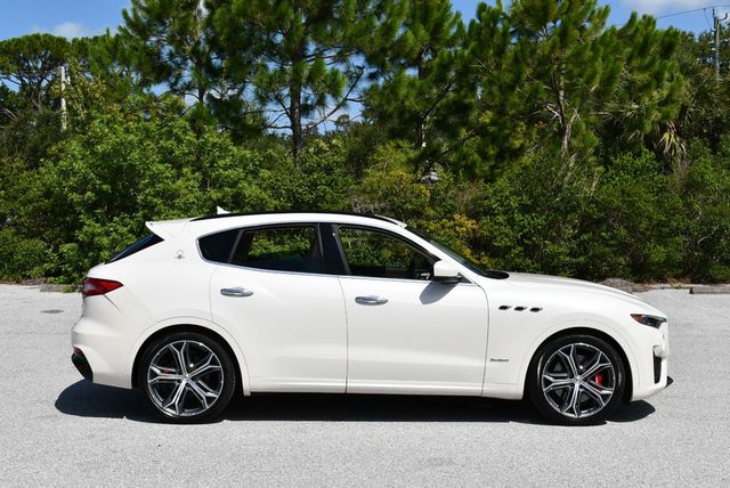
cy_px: 244
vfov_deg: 28.1
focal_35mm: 48
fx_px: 974
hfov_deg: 41.1
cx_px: 365
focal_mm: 24
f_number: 9
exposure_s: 1/320
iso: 100
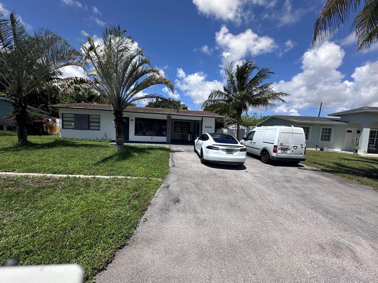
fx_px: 153
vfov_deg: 85.7
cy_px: 142
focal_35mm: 14
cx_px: 189
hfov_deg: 102.1
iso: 50
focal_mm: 2.22
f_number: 2.2
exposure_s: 1/2959
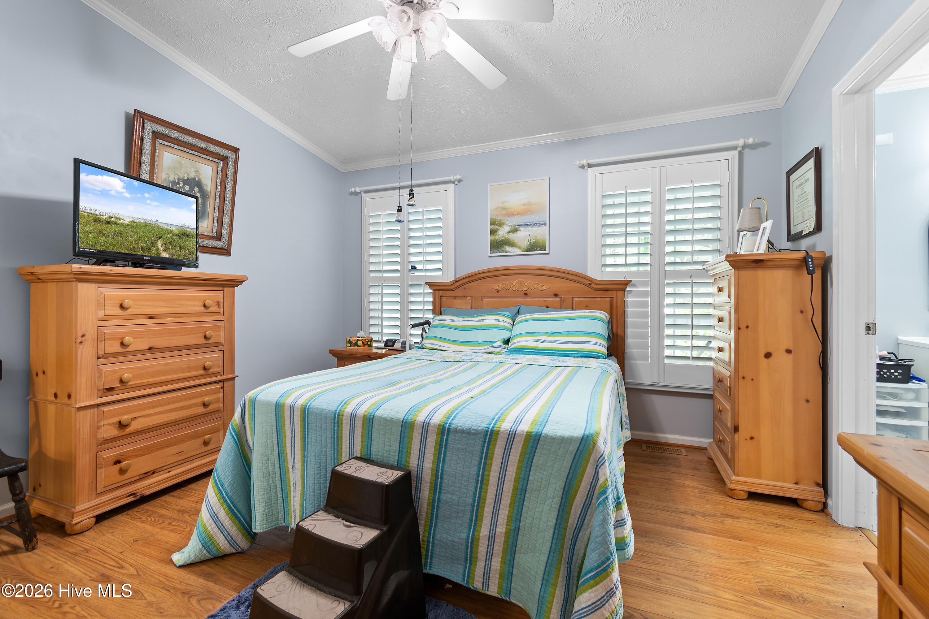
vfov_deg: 77.3
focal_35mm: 15
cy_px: 310
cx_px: 464
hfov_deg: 100.4
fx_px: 387
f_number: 4.5
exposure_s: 1/1.25
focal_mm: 10
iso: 100
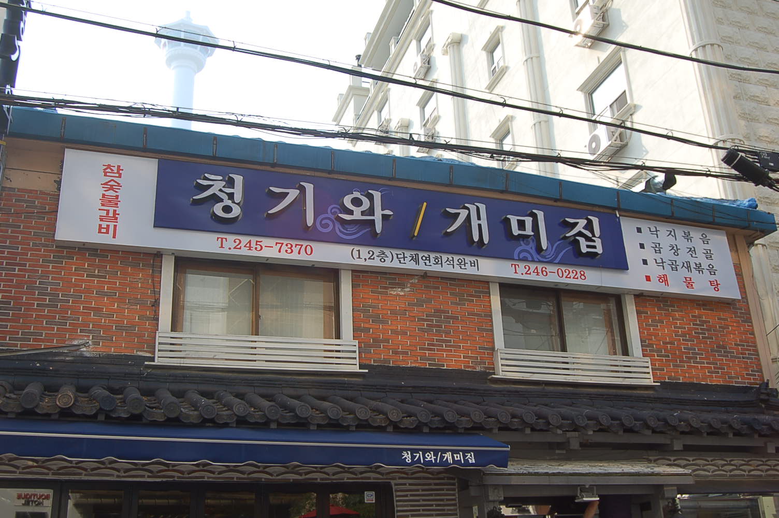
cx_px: 390
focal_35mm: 36
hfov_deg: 53.2
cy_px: 259
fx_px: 778
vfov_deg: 36.8
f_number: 7.1
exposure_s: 1/200
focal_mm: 24
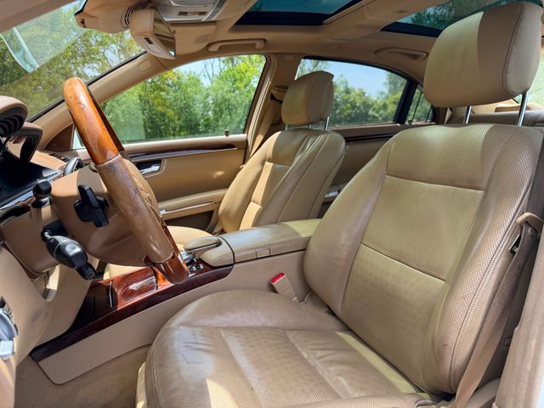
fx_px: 377
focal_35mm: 24
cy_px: 204
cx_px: 272
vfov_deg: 56.8
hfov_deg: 71.6
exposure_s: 1/1122
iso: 100
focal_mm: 6.76
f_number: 1.78
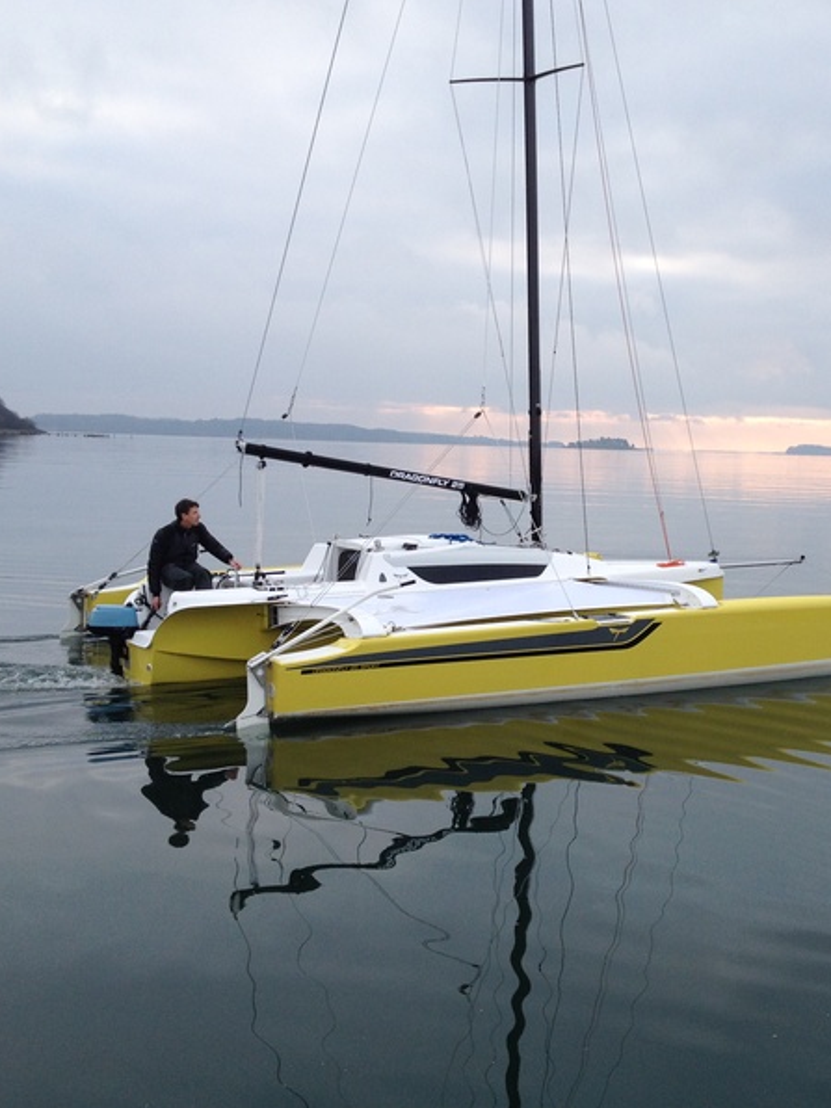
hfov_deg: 30.7
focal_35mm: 47
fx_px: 1504
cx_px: 548
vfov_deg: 40.4
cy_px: 556
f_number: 2.4
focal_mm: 4.28
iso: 50
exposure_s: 1/249
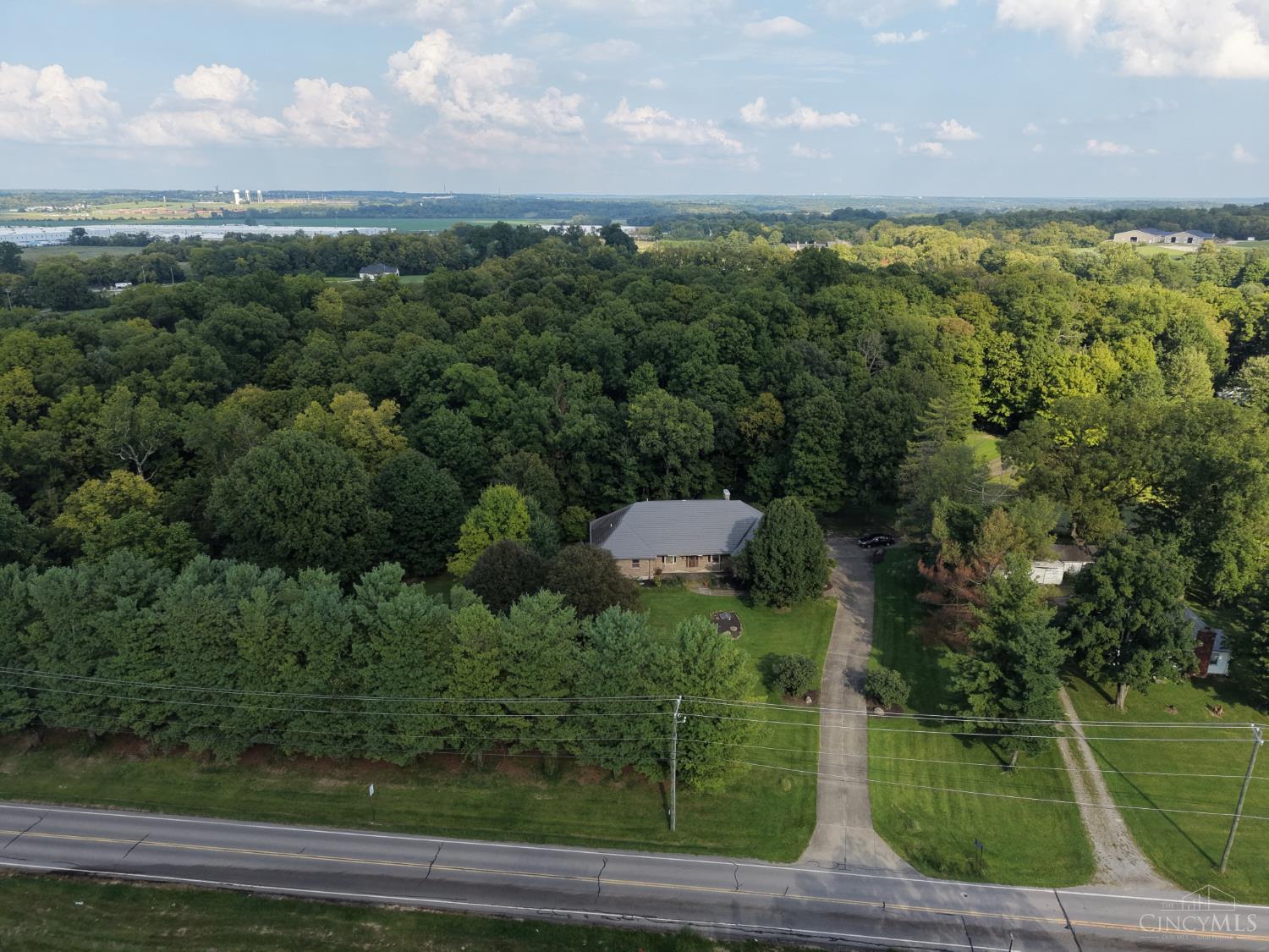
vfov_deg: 56.8
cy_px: 476
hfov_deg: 71.6
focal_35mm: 24
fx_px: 880
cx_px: 634
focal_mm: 8.67
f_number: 1.8
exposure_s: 1/3200
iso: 400
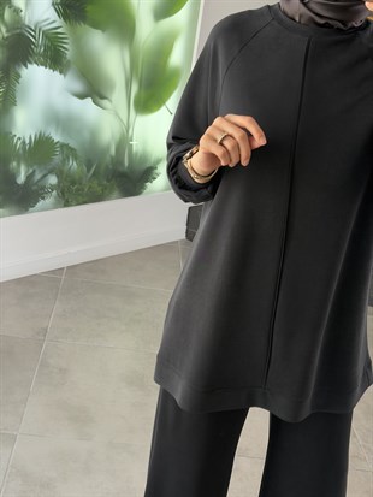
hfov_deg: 30.3
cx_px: 186
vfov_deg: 39.6
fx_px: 689
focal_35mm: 48
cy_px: 248
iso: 64
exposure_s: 1/280
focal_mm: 6.76
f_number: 1.78
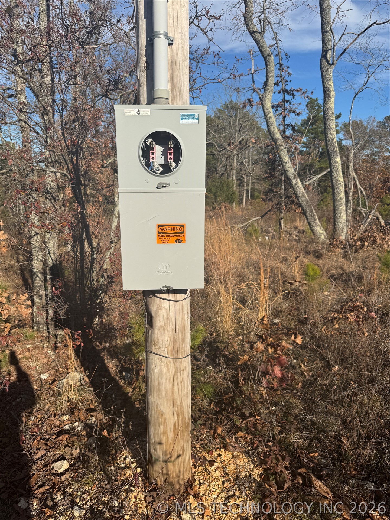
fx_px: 361
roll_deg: -1.2
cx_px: 195
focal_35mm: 24
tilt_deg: -11.6
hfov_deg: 56.8
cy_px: 260
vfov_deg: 71.6
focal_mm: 6.76
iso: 80
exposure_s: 1/5348
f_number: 1.78
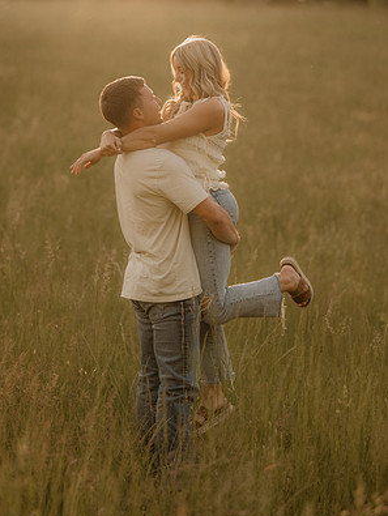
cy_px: 231
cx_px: 193
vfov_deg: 21.1
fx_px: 1388
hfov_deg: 15.9
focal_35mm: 93
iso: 250
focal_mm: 85
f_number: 2
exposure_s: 1/1000
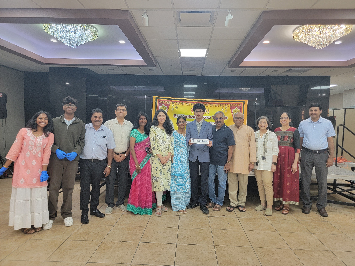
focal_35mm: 24
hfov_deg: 71.6
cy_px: 133
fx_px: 246
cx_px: 178
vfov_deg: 56.8
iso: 250
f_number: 1.8
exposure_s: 1/120
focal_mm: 6.7
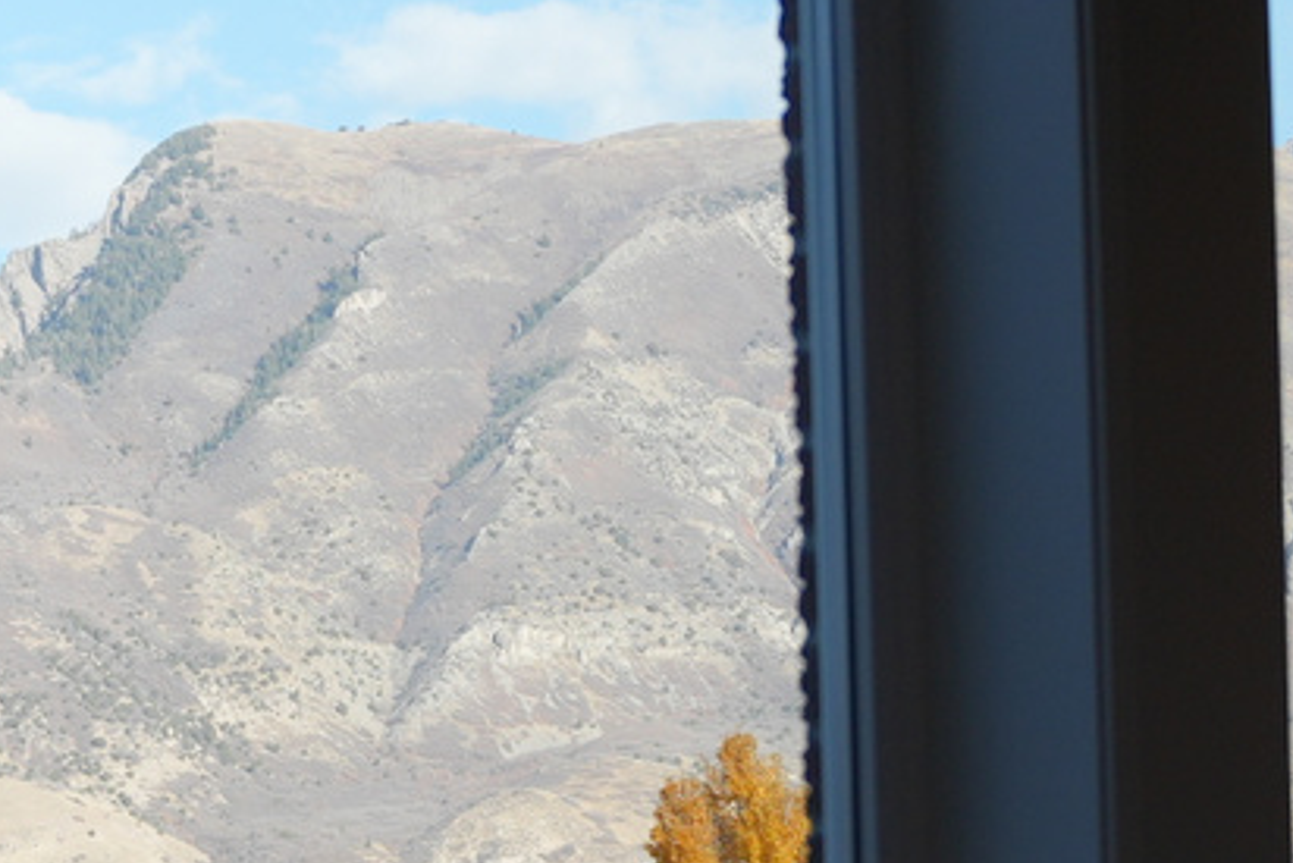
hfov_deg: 10.8
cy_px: 1153
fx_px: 6431
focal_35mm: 179
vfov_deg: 7.6
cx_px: -973
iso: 100
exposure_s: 1/640
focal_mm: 24
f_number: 2.8
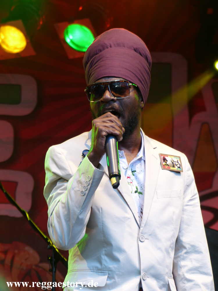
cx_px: 109
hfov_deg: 7.4
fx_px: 1688
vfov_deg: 9.8
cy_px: 146
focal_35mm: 201
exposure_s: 1/80
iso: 125
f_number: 2.8
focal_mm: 36.2
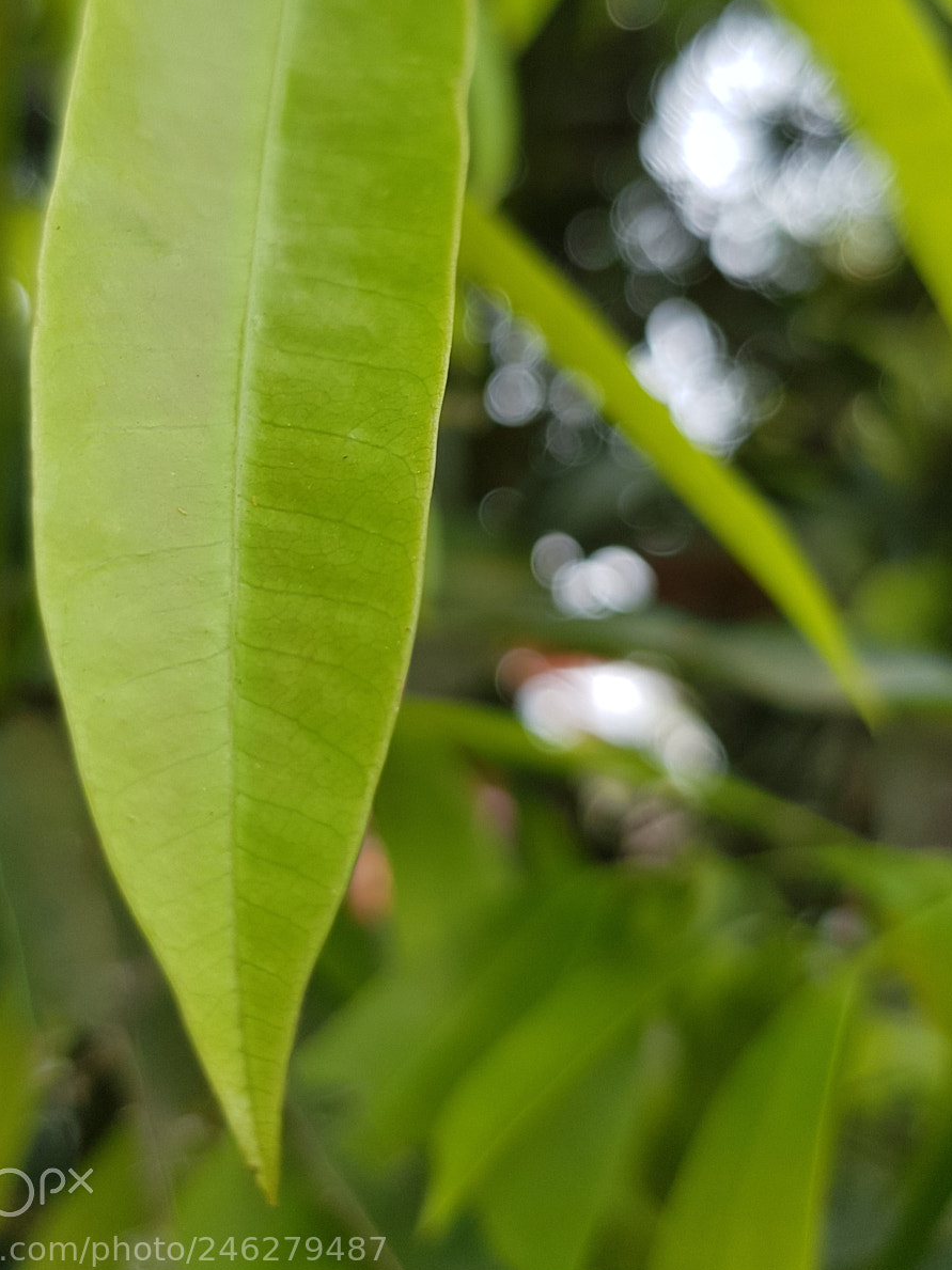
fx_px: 1284
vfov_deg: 52.1
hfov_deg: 40.7
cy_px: 479
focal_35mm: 35
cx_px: 469
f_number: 1.7
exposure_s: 1/377
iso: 40
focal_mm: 4.2
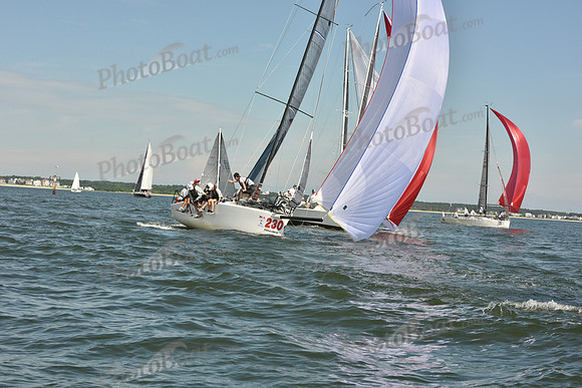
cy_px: 194
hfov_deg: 28.8
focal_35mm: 70
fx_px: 1132
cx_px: 291
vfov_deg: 19.5
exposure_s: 1/640
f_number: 14
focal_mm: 70
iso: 320
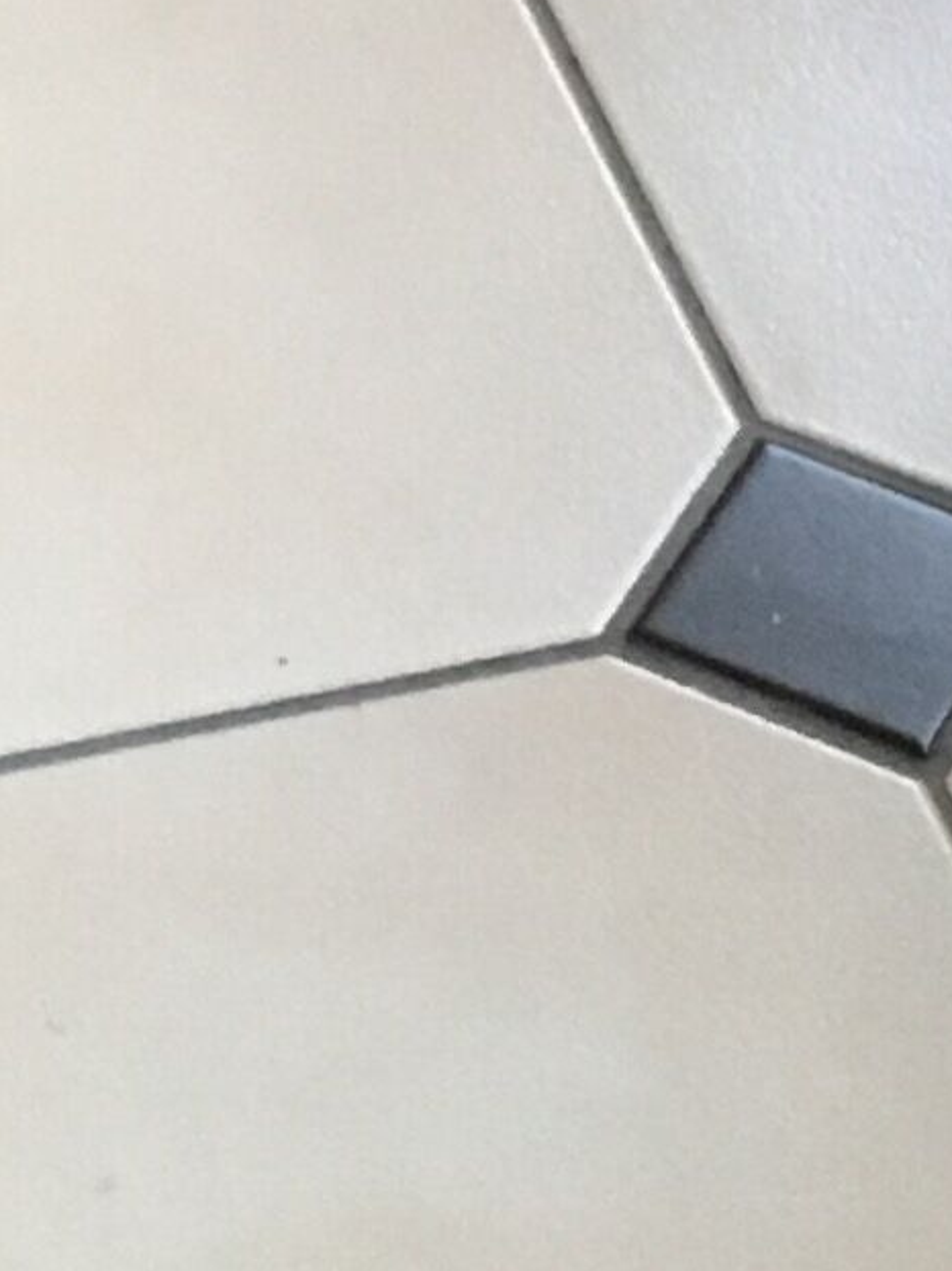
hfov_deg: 7.4
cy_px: 294
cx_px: -1295
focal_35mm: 188
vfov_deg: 10.5
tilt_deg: -45.0
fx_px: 6899
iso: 200
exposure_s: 1/33
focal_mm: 4.15
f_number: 2.2
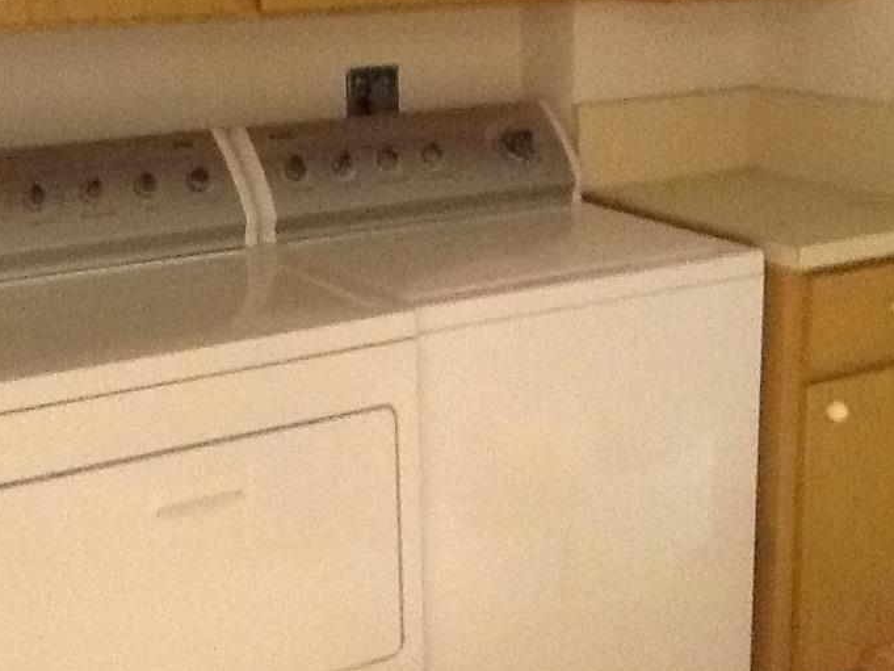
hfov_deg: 31.2
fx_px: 1602
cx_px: 424
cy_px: 265
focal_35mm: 62
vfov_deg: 23.6
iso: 400
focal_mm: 2.03
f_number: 2.4
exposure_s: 1/15
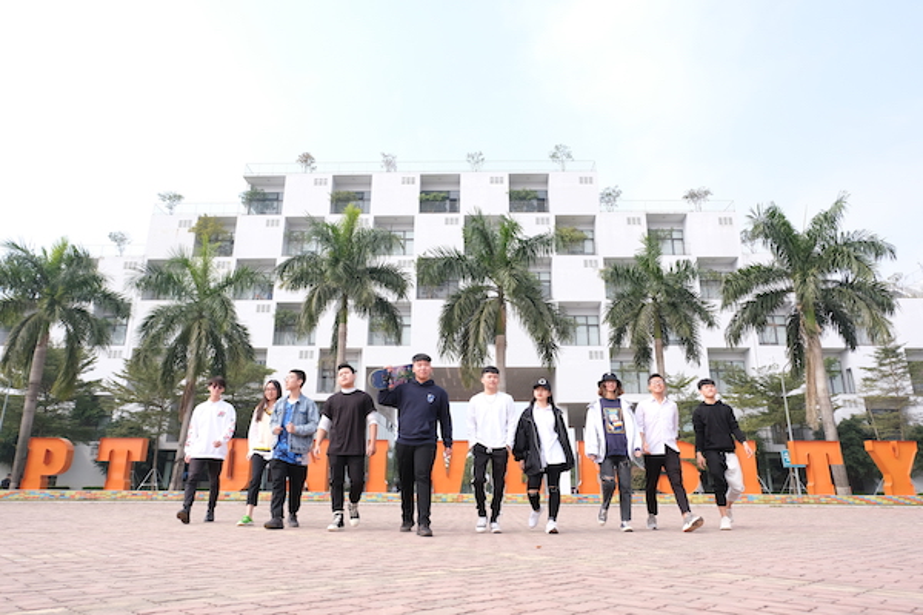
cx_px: 462
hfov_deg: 73.7
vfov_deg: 53.1
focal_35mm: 24
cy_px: 308
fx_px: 615
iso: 500
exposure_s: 1/800
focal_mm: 16
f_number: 5.6
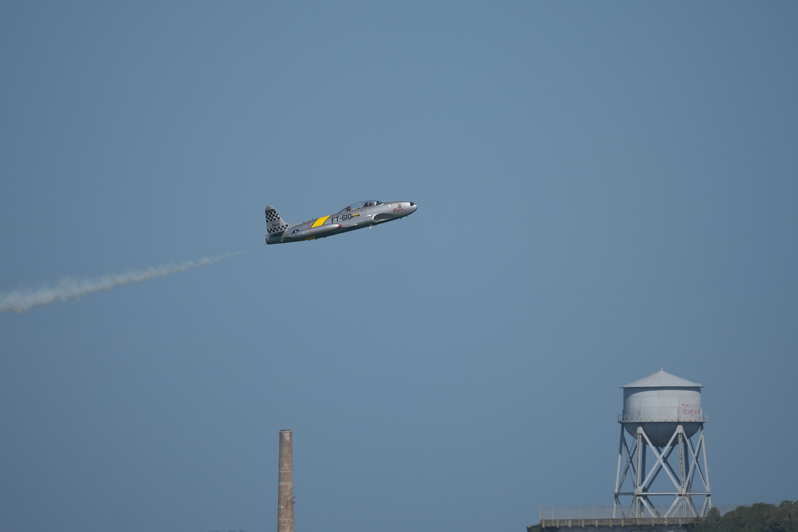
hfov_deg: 3.3
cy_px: 274
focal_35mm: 623
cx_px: 397
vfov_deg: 2.2
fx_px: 13809
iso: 200
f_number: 4.5
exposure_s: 1/3200
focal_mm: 400
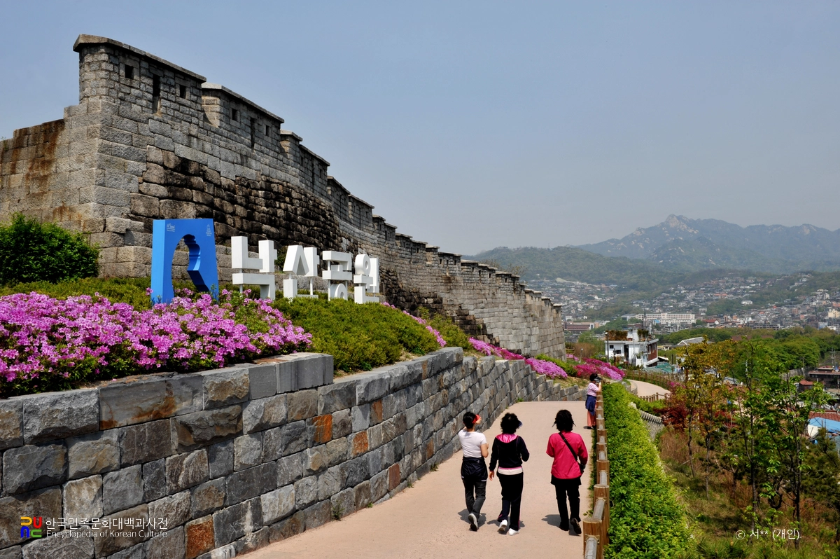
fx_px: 816
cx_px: 420
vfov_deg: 37.8
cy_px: 280
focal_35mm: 35
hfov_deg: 54.5
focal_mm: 35
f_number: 22
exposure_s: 1/125
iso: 200
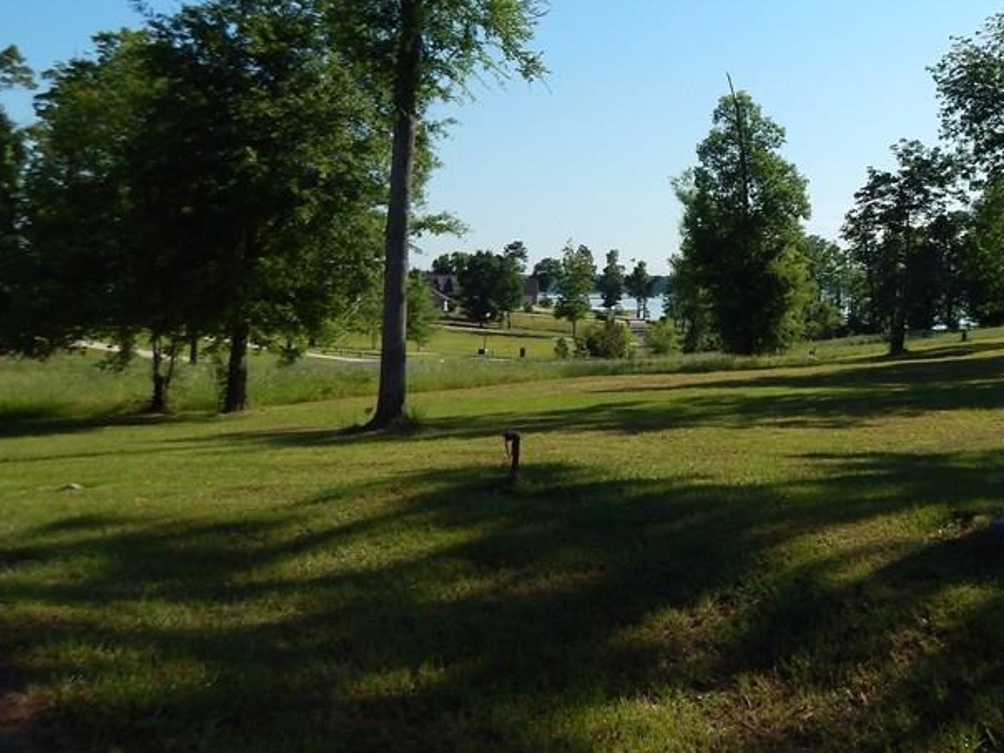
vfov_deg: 36.3
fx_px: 1131
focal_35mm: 39
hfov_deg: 45.0
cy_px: 229
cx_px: 829
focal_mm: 4
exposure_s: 1/500
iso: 125
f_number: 6
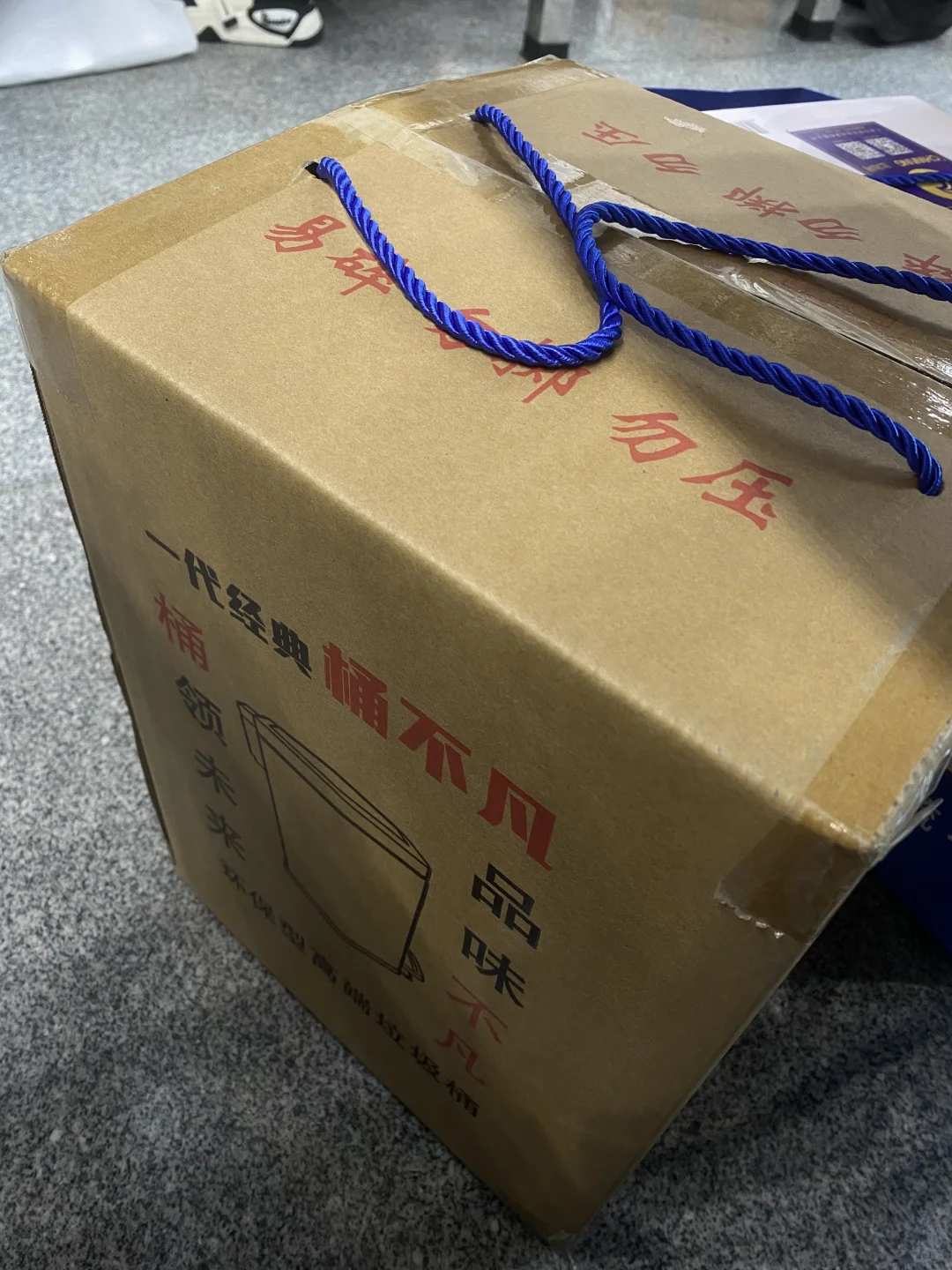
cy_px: 635
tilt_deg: -46.9
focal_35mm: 26
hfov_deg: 53.1
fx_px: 953
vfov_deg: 67.3
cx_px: 476
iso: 125
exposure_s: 1/50
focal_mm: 4.25
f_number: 1.8
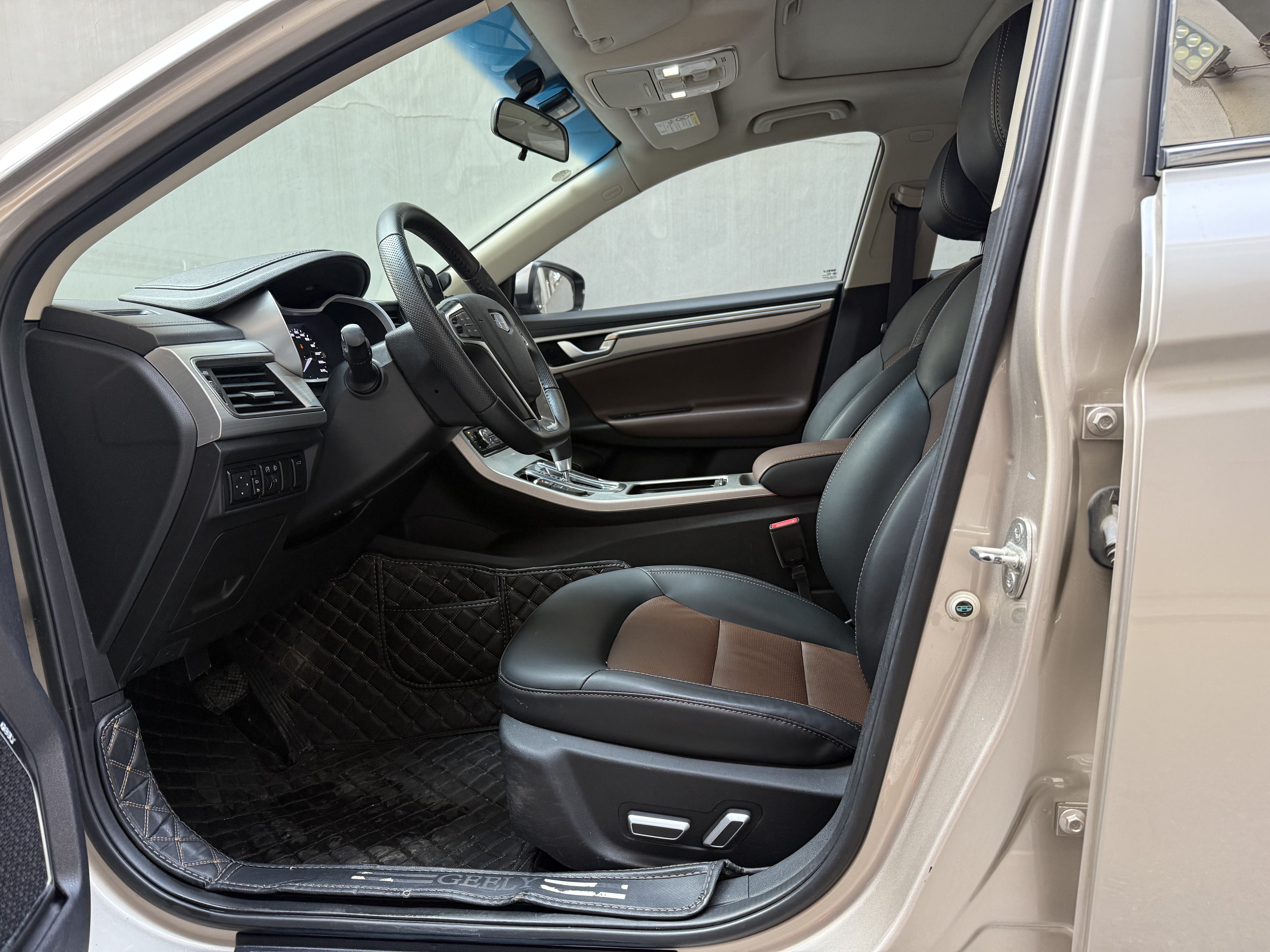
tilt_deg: -8.5
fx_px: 881
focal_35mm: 24
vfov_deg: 56.8
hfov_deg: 71.6
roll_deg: +2.4
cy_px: 476
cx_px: 635
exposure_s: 1/63
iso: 200
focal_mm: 6.76
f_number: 1.78
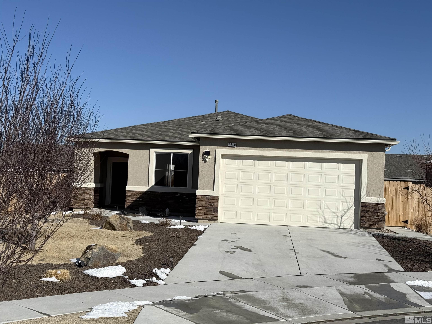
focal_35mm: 48
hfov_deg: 39.7
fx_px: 599
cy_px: 162
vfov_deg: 30.3
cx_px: 216
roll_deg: -2.1
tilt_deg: +2.8
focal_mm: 6.76
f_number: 1.78
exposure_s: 1/9901
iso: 64
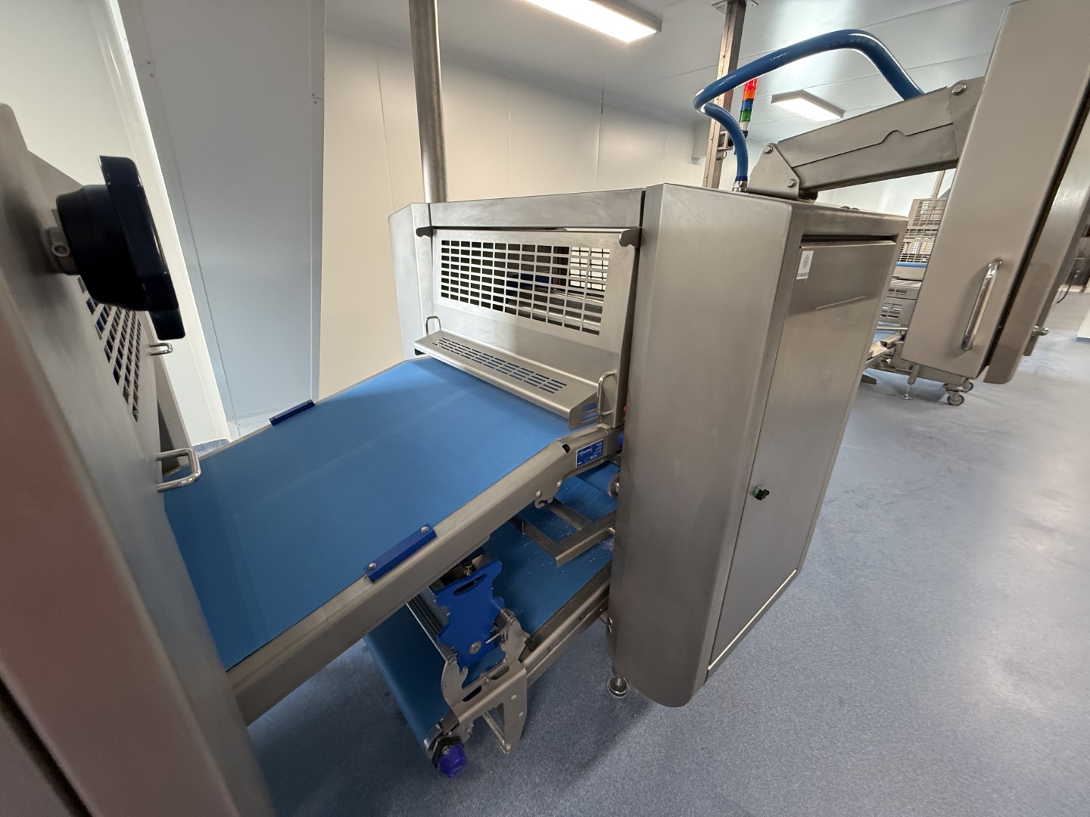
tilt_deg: -21.7
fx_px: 441
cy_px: 408
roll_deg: -1.5
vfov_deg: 85.7
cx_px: 545
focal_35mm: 14
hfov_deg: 102.1
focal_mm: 2.22
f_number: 2.2
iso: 250
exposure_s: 1/50
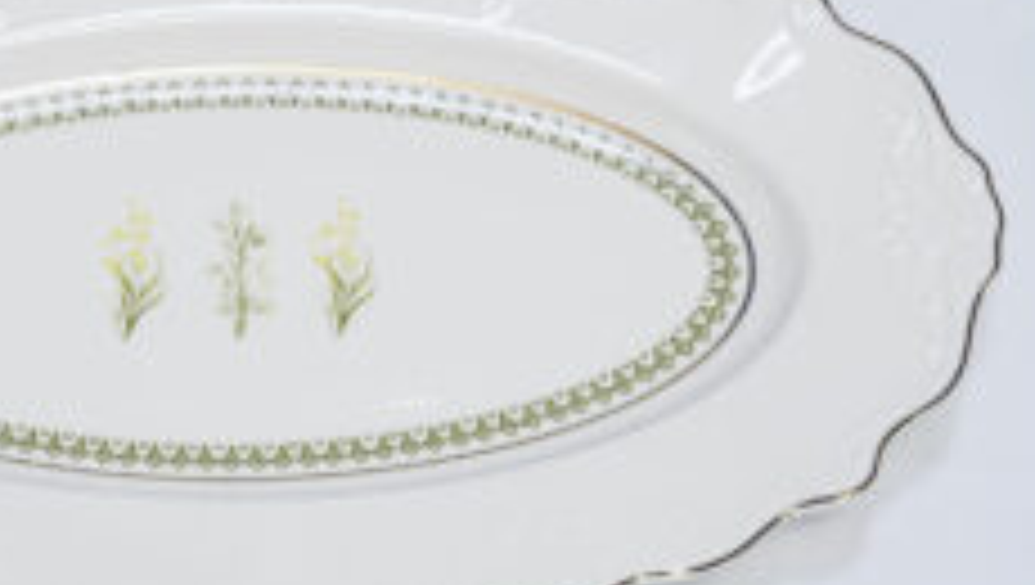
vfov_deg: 8.9
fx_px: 3764
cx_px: 261
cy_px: 290
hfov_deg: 15.6
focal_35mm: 137
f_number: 14
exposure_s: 1/160
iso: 6400
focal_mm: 70
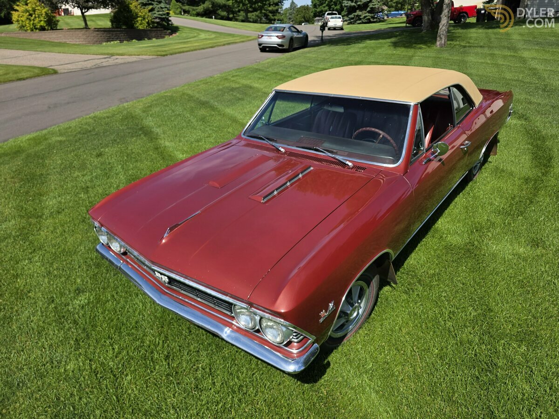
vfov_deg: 58.9
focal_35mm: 23
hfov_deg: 73.9
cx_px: 280
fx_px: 371
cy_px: 210
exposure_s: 1/5447
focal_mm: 6.3
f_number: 1.7
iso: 80
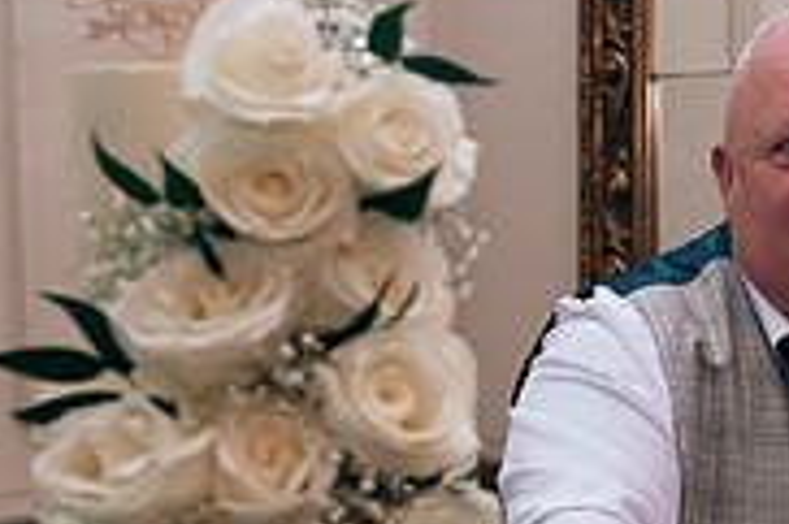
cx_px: 798
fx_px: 2233
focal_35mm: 102
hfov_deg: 19.4
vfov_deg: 13.3
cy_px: 496
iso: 1000
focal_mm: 32
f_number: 3.5
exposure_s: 1/160
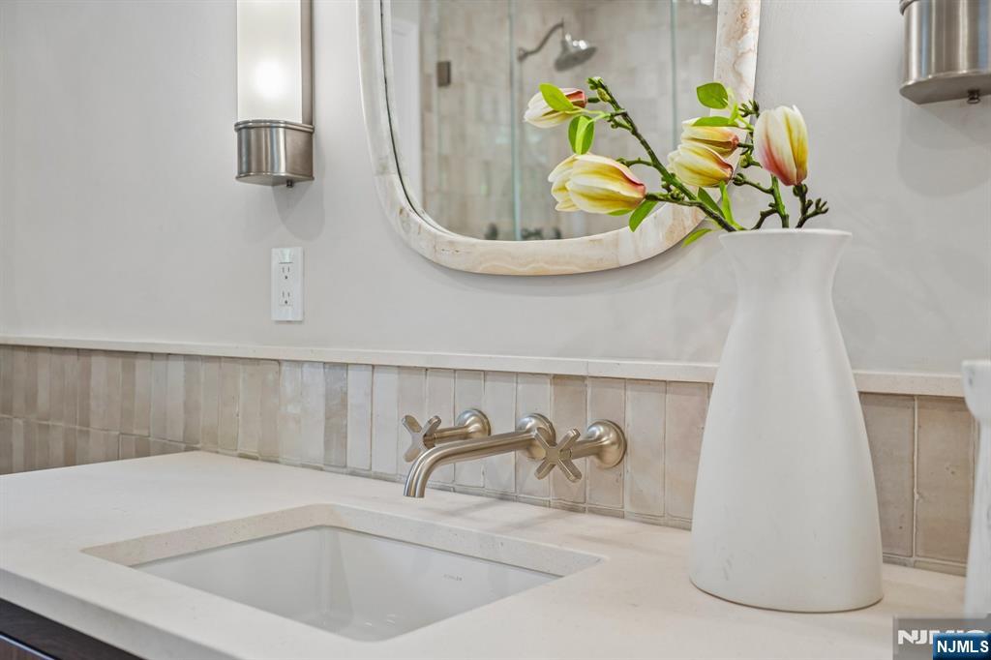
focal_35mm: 33
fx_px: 908
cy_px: 330
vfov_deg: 39.9
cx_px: 496
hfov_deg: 57.2
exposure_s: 1/50
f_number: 4
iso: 400
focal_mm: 33
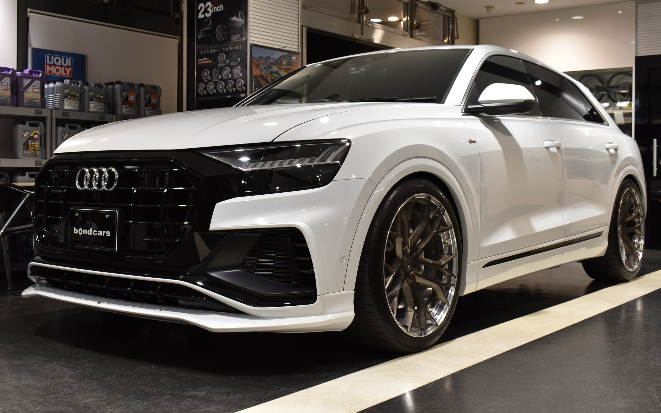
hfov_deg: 46.2
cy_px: 192
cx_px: 331
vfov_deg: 29.9
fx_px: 775
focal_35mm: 43
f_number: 8
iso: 720
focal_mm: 28
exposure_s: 1/50
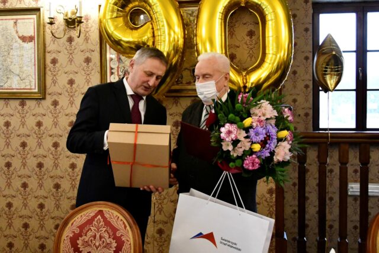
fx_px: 347
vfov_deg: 40.0
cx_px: 190
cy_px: 126
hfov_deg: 57.2
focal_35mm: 33
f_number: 4.5
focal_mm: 22
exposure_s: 1/320
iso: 10000
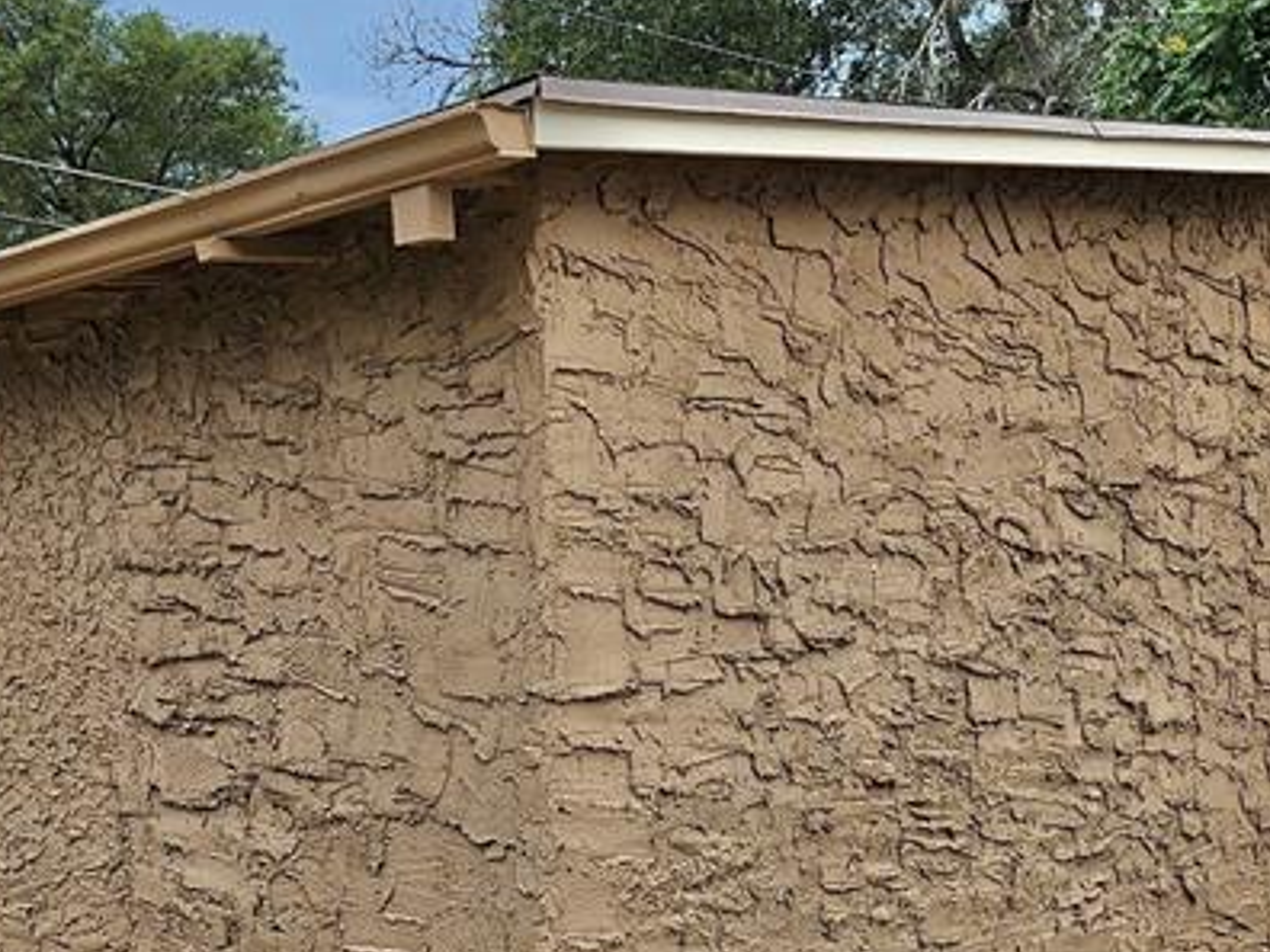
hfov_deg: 31.1
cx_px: 520
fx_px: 2275
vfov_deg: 23.4
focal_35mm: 62
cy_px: 729
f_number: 1.8
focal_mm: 5
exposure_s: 1/989
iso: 50
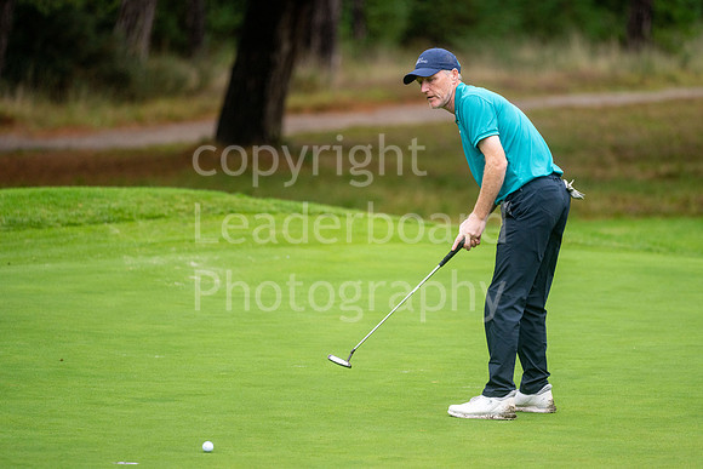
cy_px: 234
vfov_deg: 4.6
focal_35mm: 300
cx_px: 352
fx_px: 5859
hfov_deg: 6.9
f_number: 4
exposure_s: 1/1600
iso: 640
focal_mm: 300
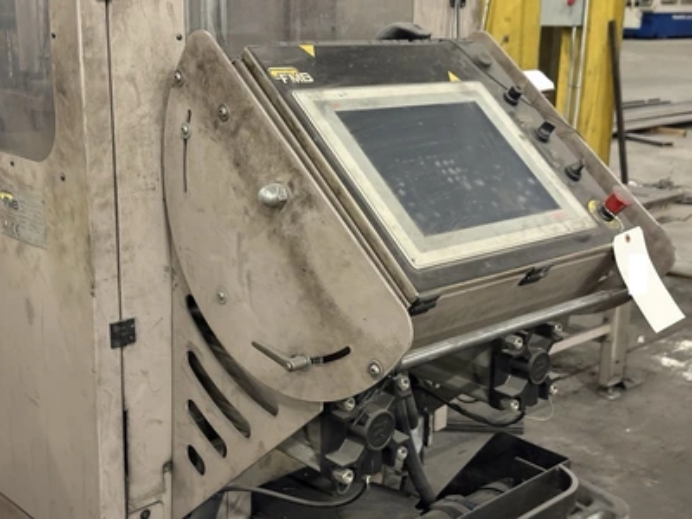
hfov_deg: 39.7
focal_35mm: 48
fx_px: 960
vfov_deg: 30.3
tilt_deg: -15.6
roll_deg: -1.1
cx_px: 346
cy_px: 260
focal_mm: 6.76
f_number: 1.78
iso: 640
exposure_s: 1/24
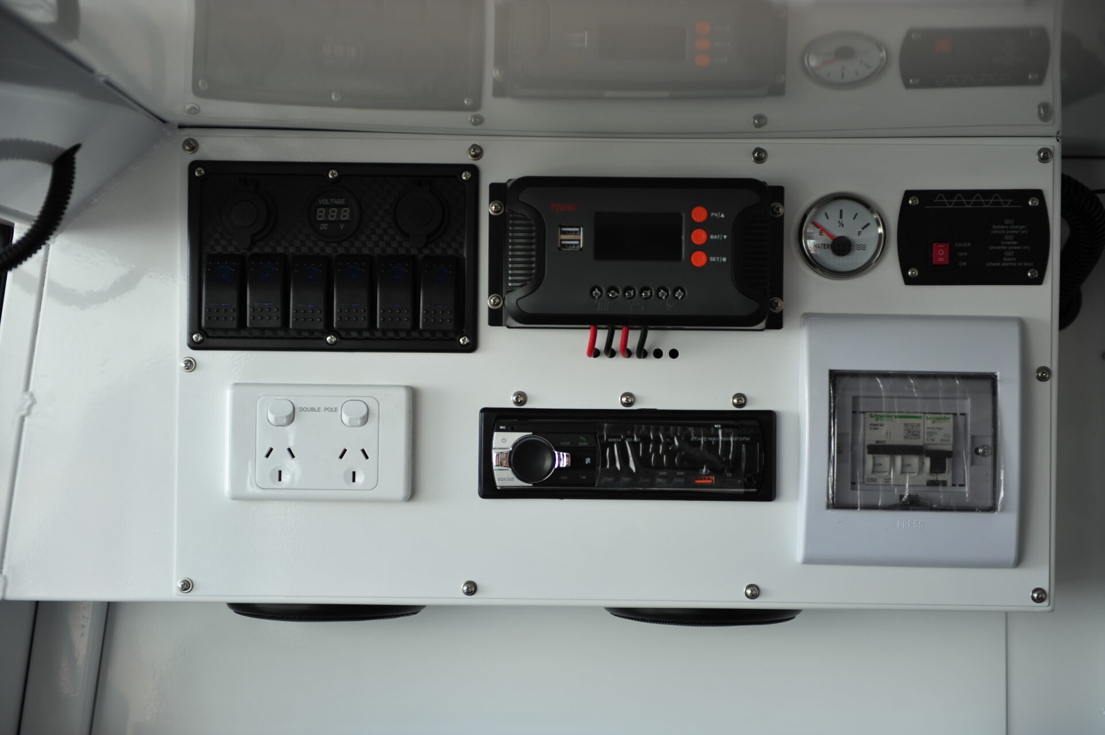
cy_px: 368
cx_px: 552
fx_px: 2147
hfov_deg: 28.9
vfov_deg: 19.4
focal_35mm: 70
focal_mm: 70
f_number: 2.8
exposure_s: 1/400
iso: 200
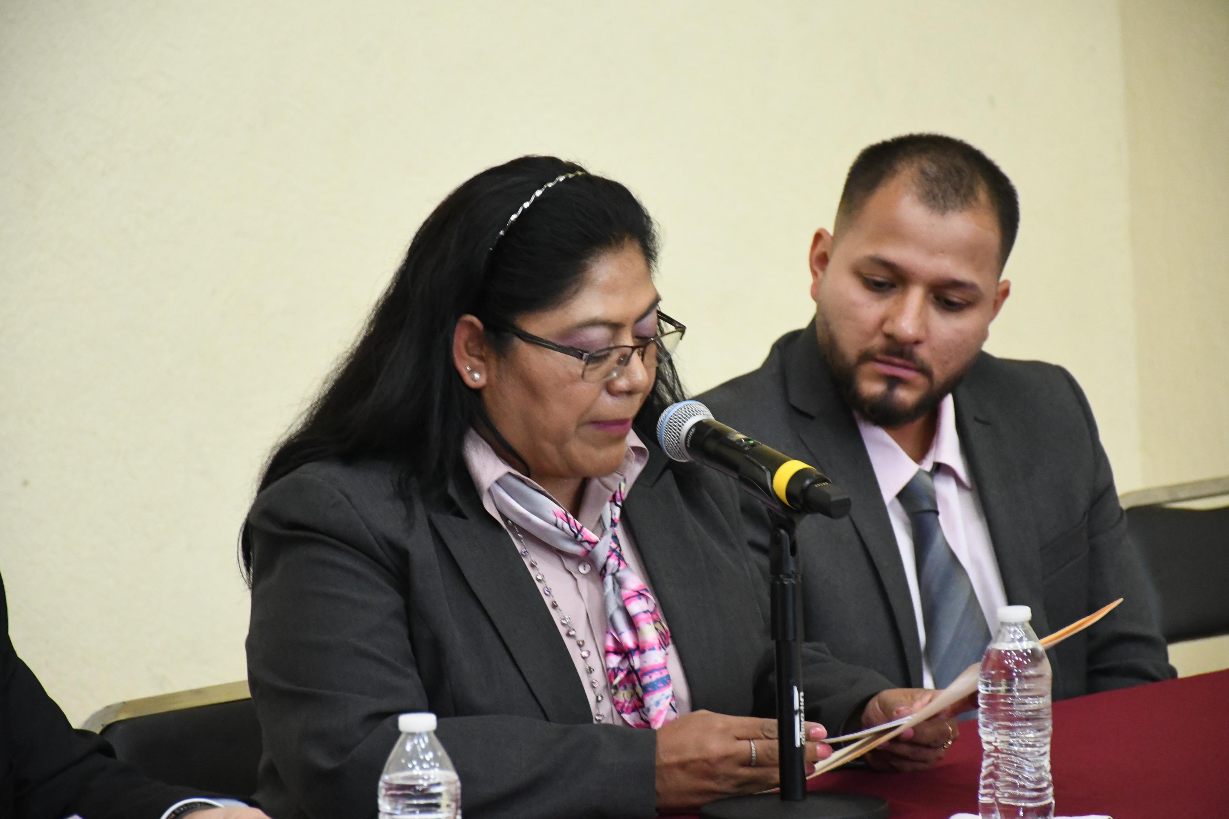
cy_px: 410
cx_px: 614
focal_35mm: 174
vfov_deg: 7.9
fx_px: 5940
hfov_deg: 11.8
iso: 5000
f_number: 5.6
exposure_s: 1/100
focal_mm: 116
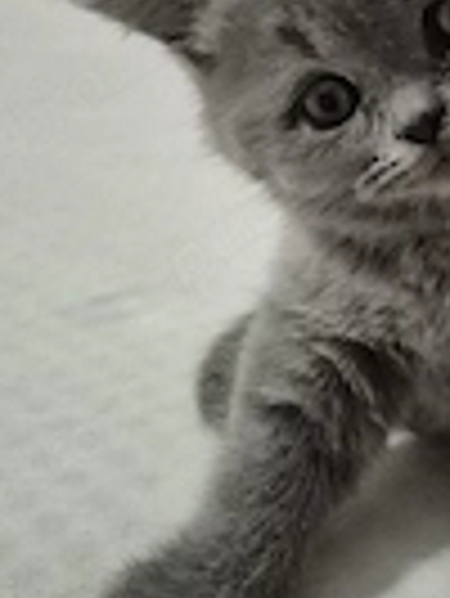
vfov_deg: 28.1
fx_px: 1194
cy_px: 229
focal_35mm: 69
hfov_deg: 20.9
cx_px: 400
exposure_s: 1/100
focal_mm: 5.4
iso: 1600
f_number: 1.8
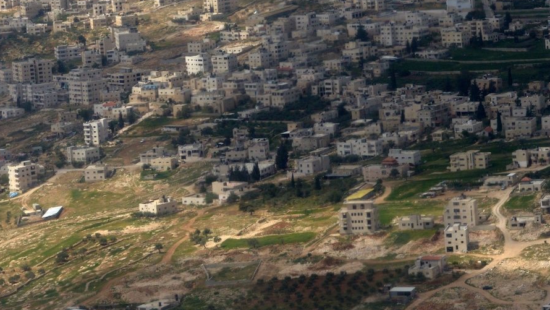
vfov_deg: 5.7
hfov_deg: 10.2
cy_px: -13
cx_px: 492
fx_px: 3078
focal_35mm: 211
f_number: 8
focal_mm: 70
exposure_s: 1/2500
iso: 500
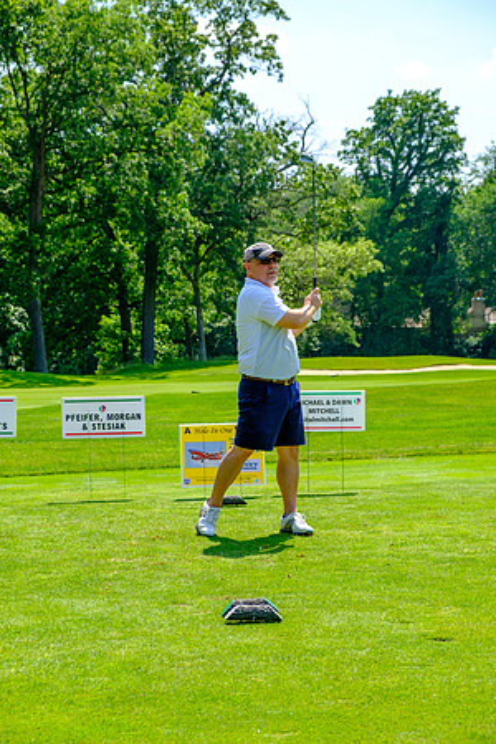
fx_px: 1571
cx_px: 248
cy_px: 372
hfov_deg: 17.9
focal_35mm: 76
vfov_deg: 26.7
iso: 200
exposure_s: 1/320
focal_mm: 50.5
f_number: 5.6
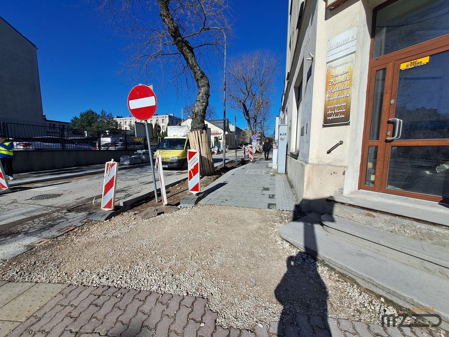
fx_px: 169
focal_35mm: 13
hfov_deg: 106.2
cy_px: 168
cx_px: 224
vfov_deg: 89.9
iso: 40
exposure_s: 1/2179
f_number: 2.2
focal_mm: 1.42
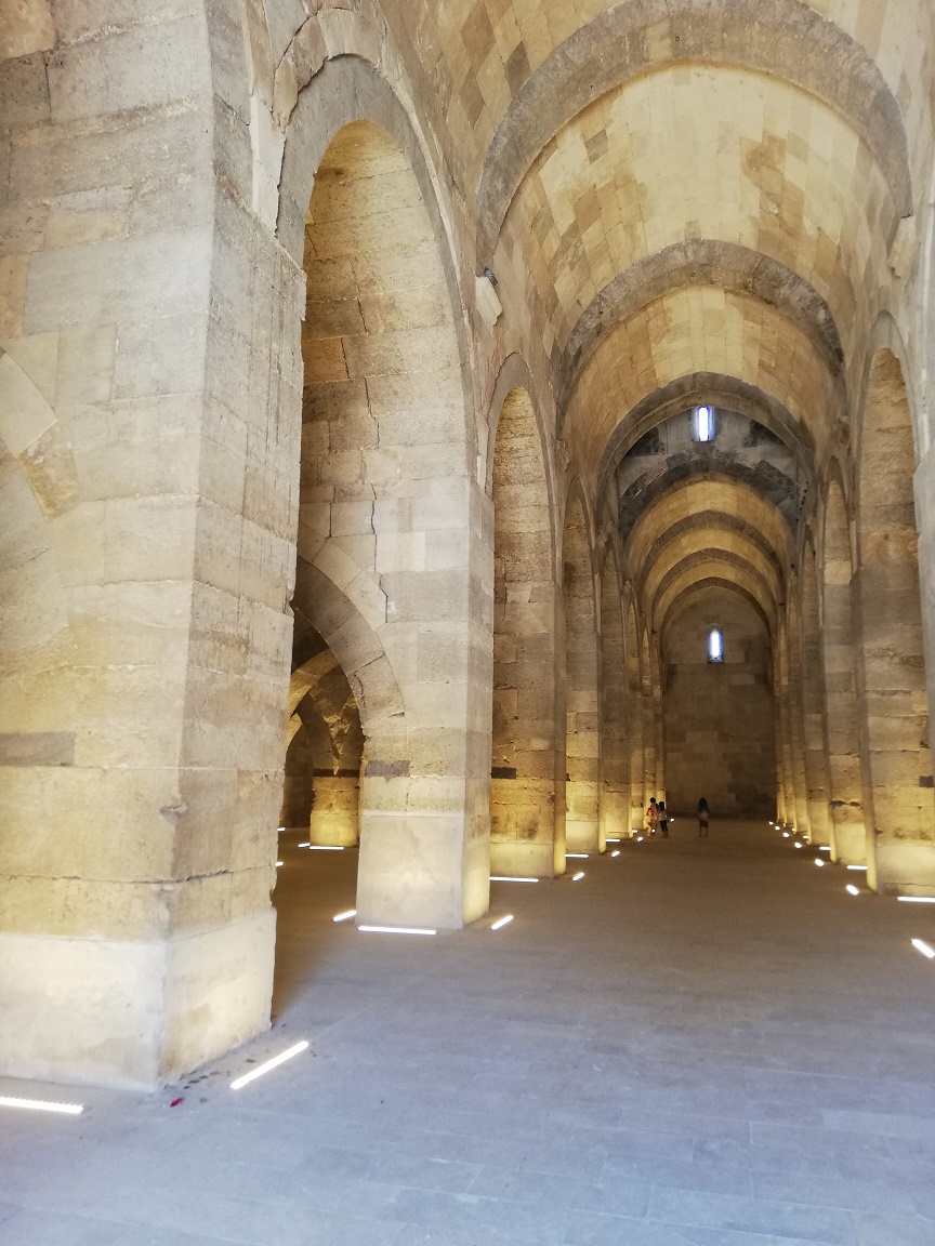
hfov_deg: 53.1
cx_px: 468
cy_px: 623
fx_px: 936
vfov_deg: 67.3
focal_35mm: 26
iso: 160
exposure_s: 1/33.3
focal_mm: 3.81
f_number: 2.2
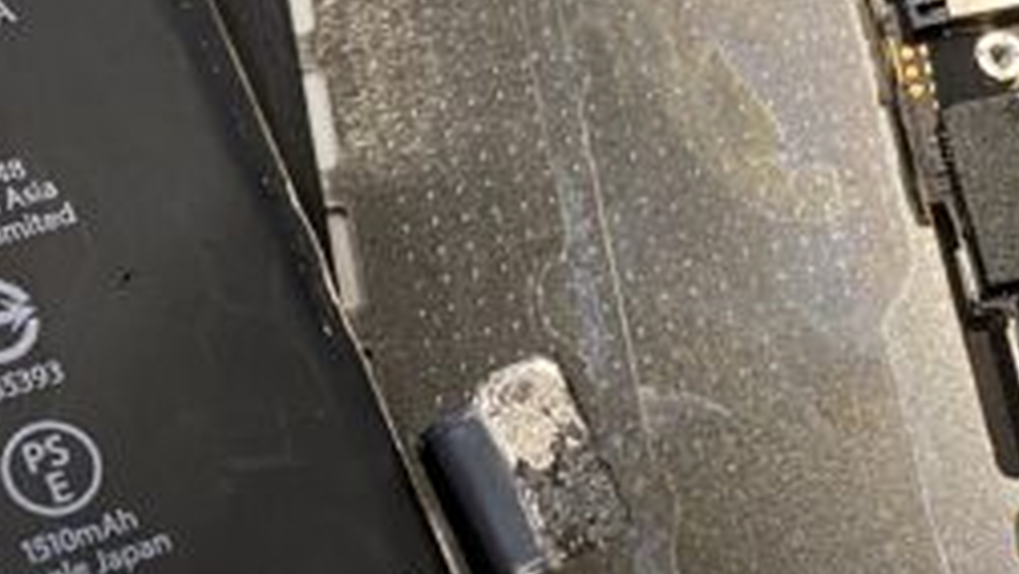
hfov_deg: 21.1
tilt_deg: -70.8
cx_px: 558
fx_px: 2730
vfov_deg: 12.0
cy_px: 111
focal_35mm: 101
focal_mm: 4.25
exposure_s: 1/50
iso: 125
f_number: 1.8
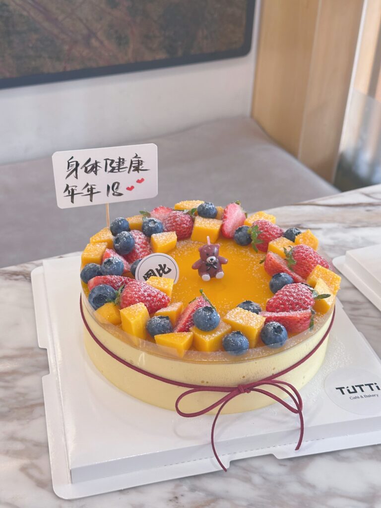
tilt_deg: -32.5
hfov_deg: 30.3
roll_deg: -3.0
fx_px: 704
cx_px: 190
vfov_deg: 39.7
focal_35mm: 48
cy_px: 254
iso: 160
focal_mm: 6.86
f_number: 1.78
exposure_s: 1/50
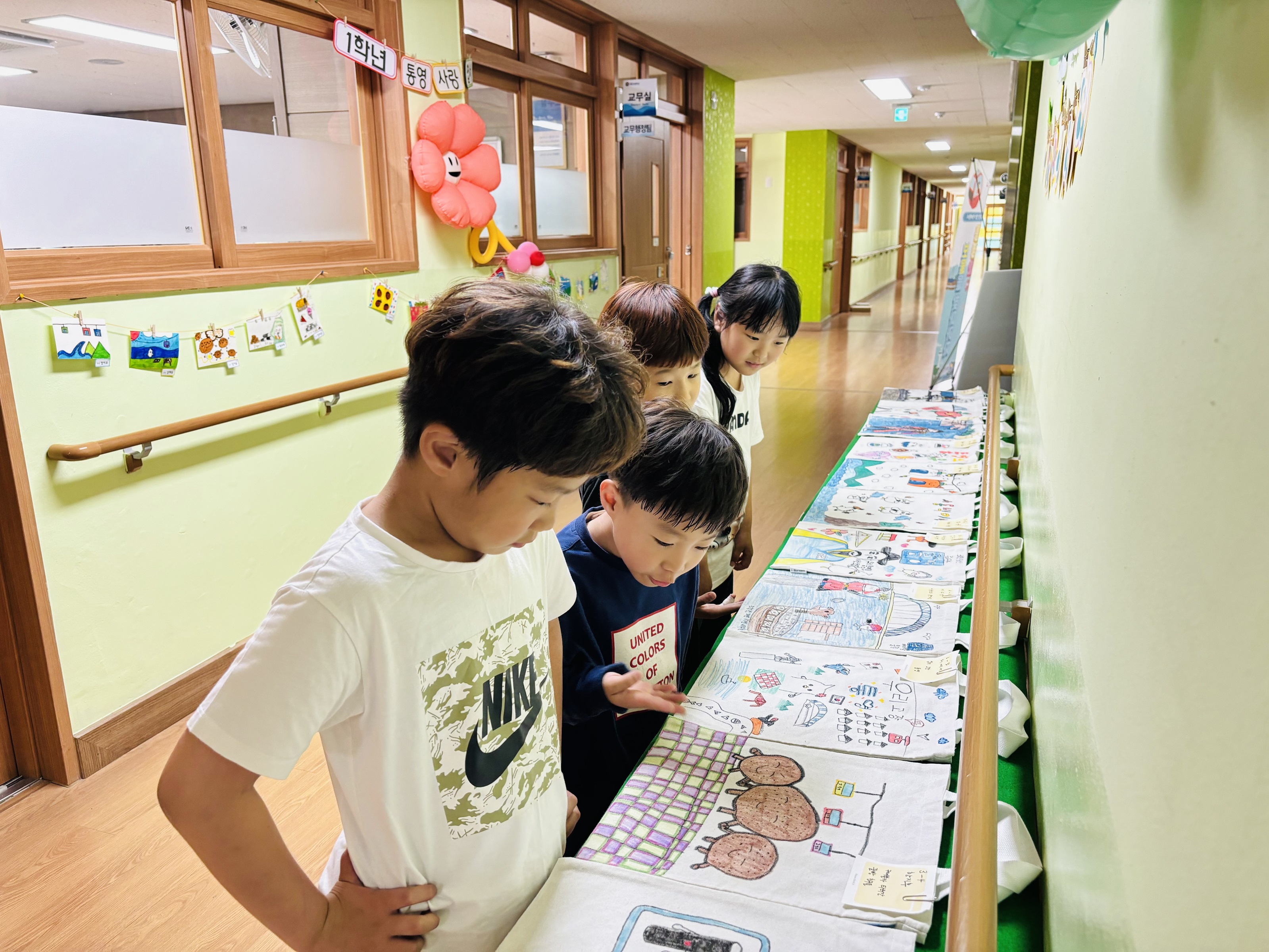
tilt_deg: -15.5
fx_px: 953
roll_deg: +1.0
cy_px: 476
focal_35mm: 26
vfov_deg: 53.1
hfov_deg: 67.3
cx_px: 634
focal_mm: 5.96
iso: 160
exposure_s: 1/60
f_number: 1.6
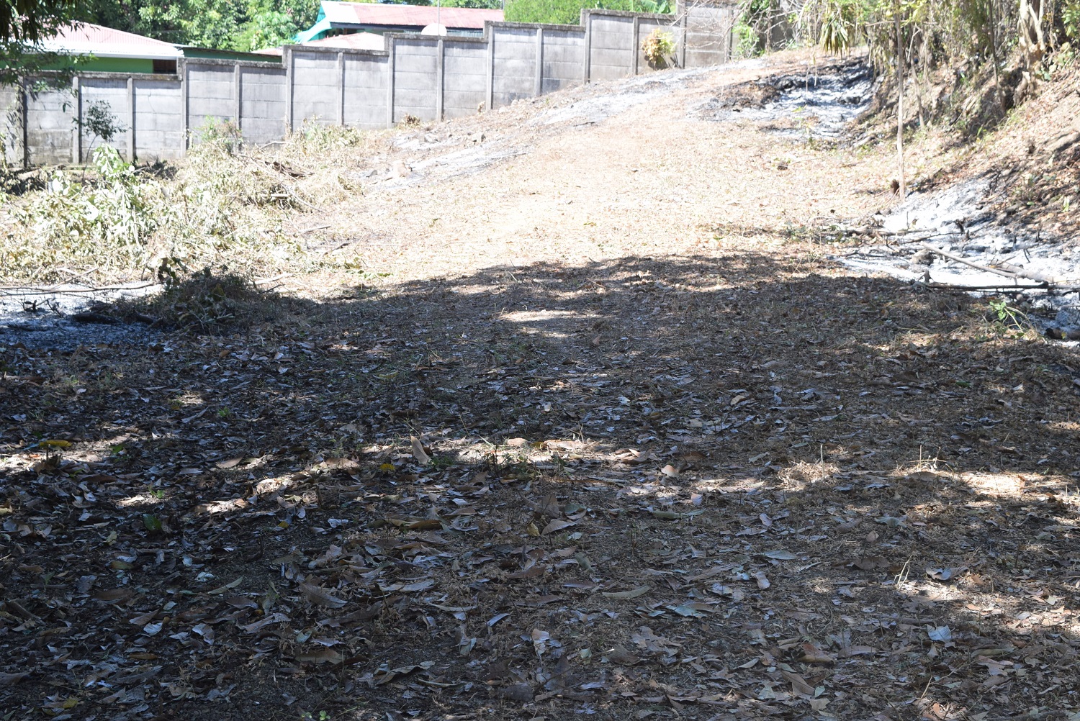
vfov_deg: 23.8
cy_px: 360
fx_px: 1711
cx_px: 540
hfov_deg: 35.0
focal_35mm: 57
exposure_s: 1/250
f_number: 8
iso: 400
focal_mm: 38
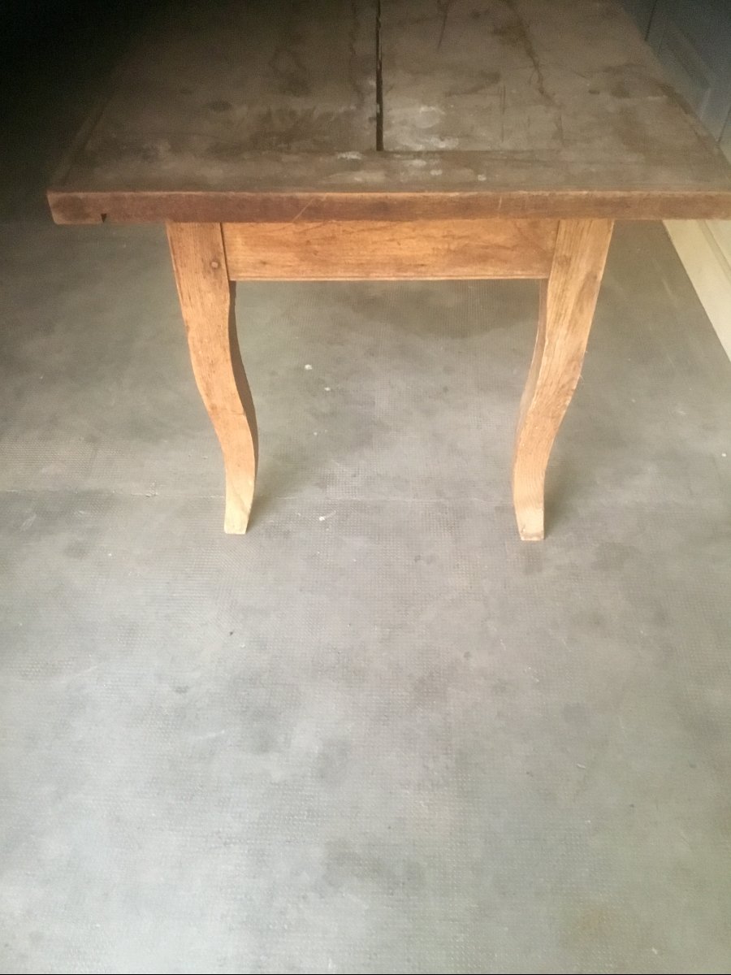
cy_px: 488
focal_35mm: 31
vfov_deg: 58.4
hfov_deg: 45.4
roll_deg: -1.7
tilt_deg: -43.3
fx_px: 873
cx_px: 366
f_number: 2.4
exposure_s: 1/17
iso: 320
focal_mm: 3.3
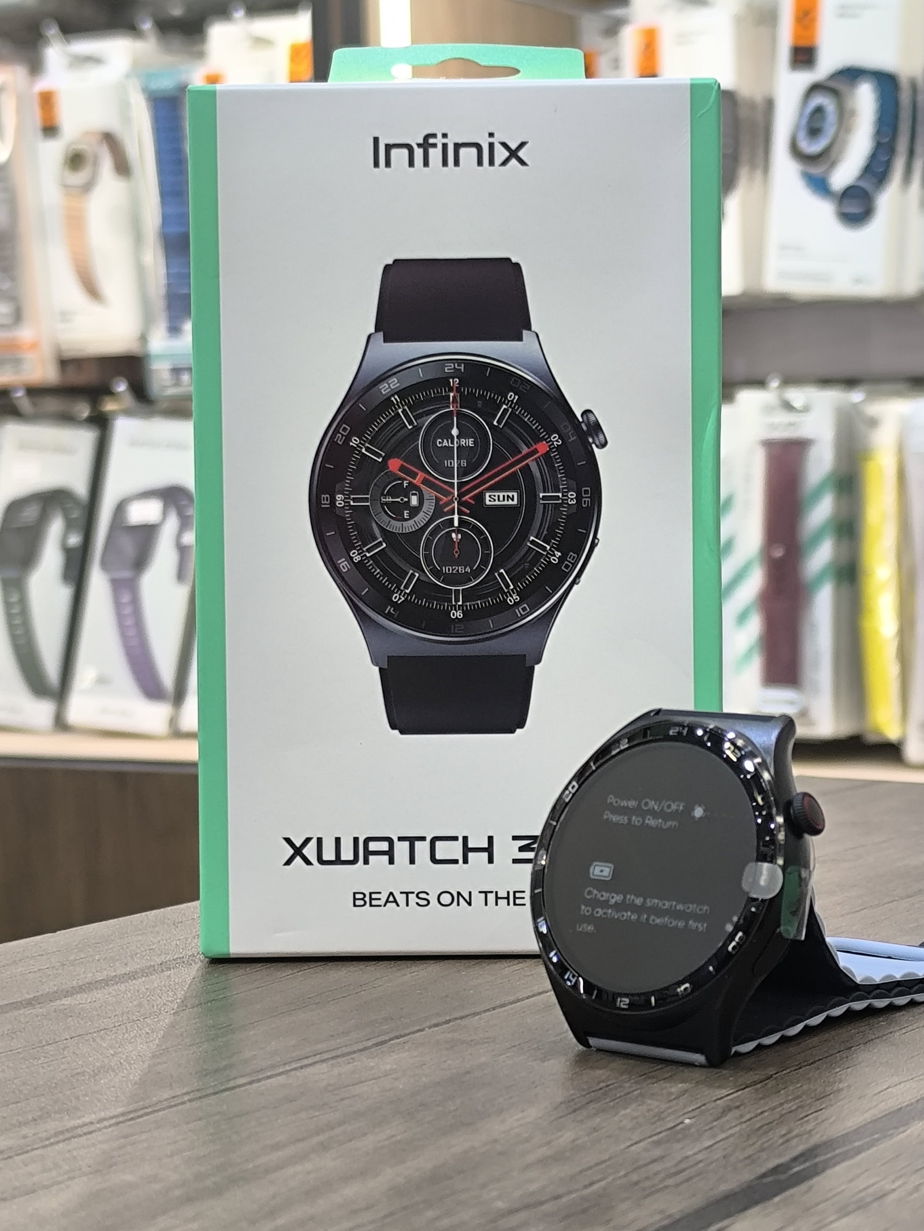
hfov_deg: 18.7
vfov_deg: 24.7
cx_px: 462
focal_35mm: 79
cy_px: 616
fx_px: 2811
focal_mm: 6.14
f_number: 1.65
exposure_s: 1/100
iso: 500
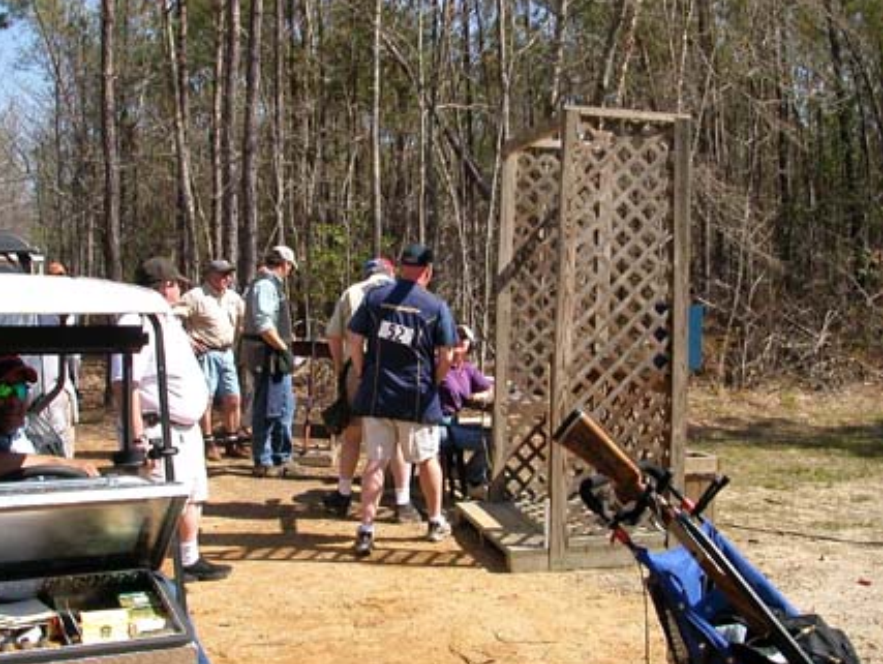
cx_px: 420
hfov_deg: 47.8
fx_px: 996
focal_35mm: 39
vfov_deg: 36.9
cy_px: 345
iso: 100
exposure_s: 1/399
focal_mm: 5.6
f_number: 4.5
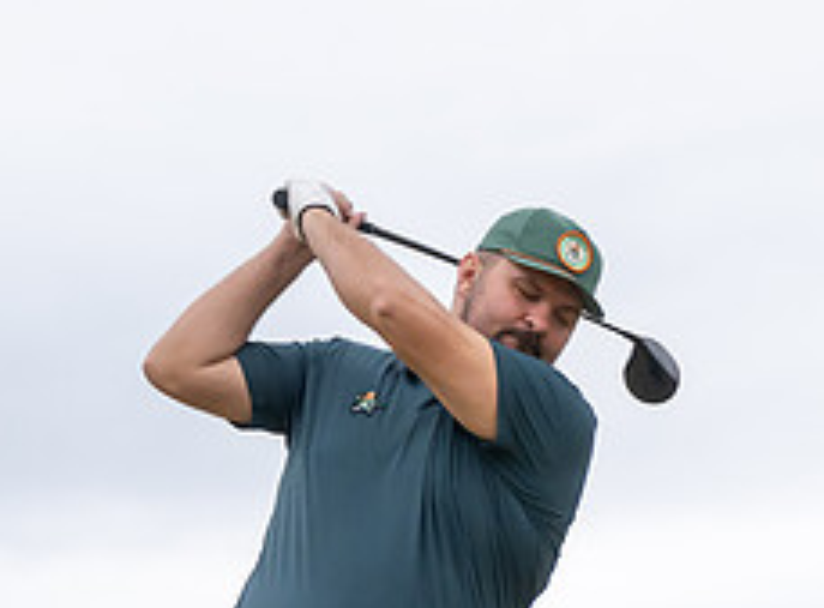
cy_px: 986
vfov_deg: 7.1
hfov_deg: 9.7
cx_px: 597
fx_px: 4828
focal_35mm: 204
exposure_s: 1/3200
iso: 280
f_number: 2.8
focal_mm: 45
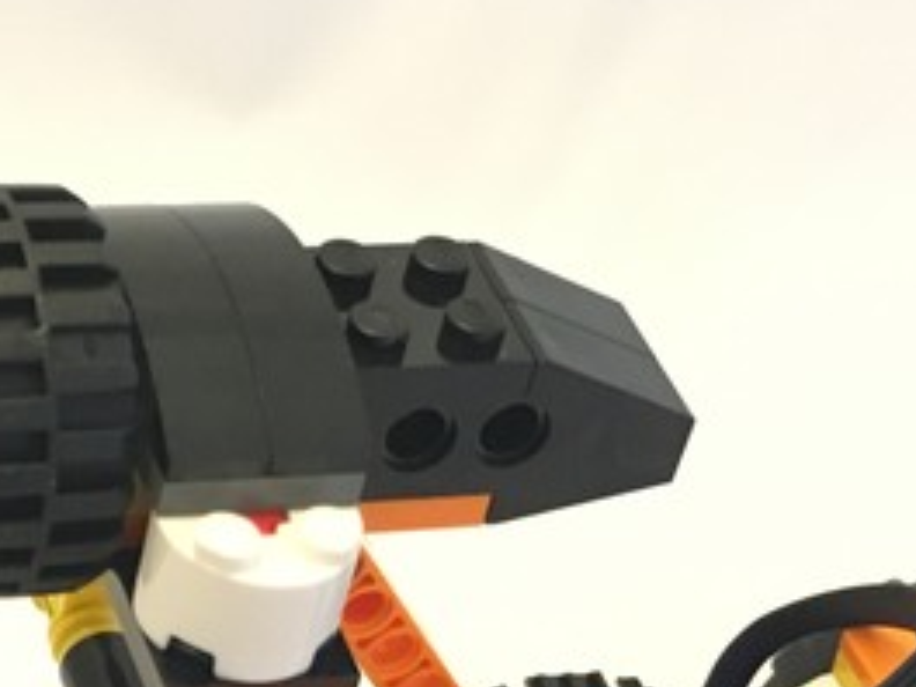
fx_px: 2620
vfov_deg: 14.0
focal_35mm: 99
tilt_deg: -52.4
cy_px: 1043
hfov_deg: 19.5
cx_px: 90
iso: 200
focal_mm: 4.15
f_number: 2.2
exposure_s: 1/25
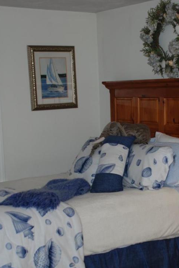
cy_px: 152
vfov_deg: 27.3
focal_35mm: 74
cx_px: 140
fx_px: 552
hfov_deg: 18.3
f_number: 4
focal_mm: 28
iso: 200
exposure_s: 1/60
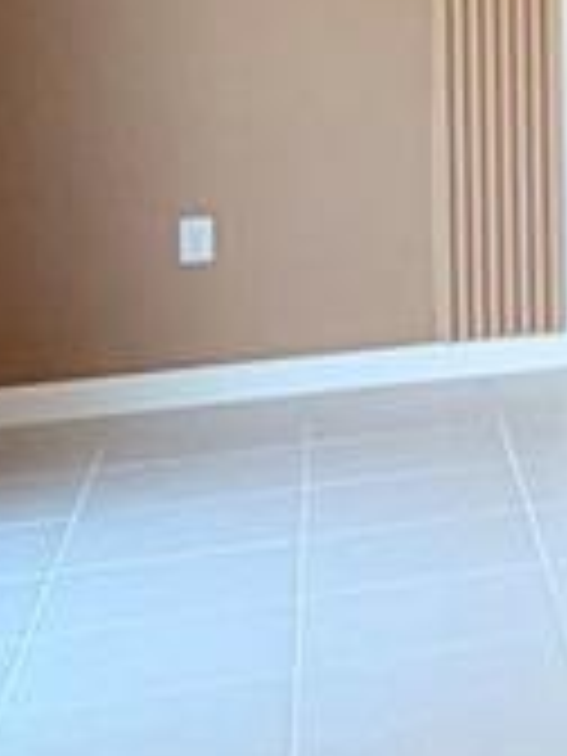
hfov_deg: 10.9
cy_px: -54
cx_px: 1593
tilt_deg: -1.8
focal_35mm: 100
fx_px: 2184
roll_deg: +0.1
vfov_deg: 18.9
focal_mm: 2.22
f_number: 2.2
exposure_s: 1/120
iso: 160
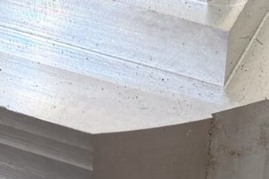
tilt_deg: -42.2
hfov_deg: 10.9
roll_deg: +0.4
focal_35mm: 188
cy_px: 150
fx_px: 1405
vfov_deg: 7.3
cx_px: 46
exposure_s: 1/50
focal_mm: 6.76
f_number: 1.78
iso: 160
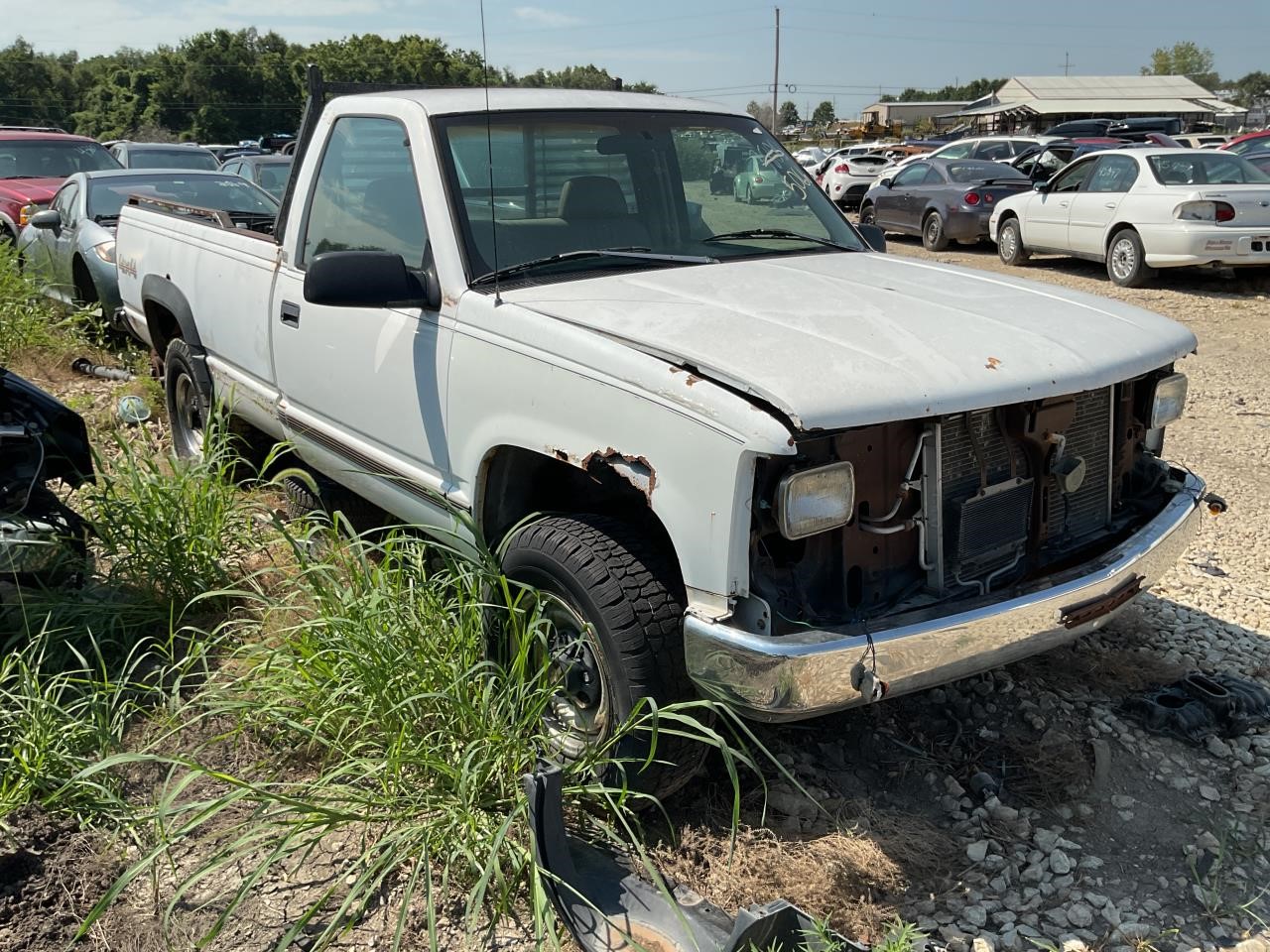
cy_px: 476
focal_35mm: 29
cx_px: 635
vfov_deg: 48.2
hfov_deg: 61.7
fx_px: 1064
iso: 16
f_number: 1.8
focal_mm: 3
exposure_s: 1/2801
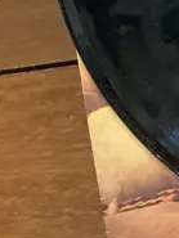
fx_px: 1067
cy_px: -127
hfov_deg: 8.4
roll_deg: -6.0
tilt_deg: -38.4
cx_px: 488
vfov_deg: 12.1
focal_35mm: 155
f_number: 1.8
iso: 200
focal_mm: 3.99
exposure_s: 1/50
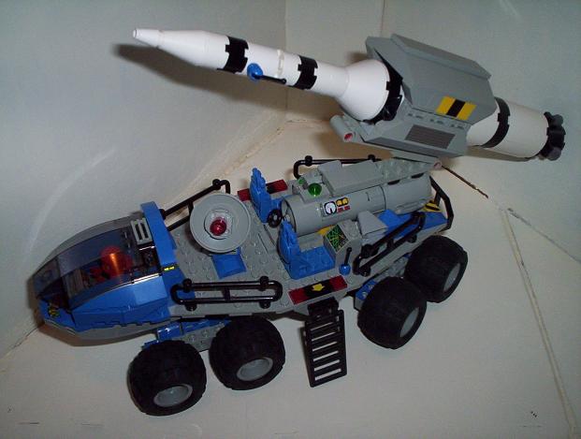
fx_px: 639
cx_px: 290
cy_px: 220
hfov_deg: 48.9
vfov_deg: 37.9
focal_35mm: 38
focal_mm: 4.99
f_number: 4.5
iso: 140
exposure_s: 1/60
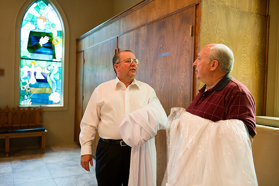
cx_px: 140
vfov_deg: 41.1
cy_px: 93
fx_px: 248
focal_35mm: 32
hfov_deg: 58.7
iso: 1600
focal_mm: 32
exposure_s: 1/60
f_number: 3.2
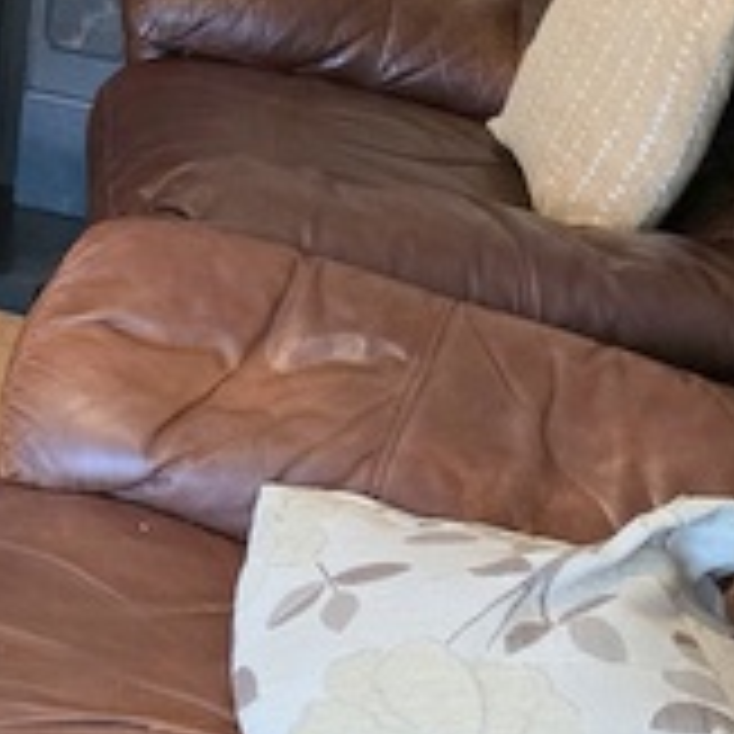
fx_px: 2399
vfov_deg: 16.2
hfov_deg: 15.9
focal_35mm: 100
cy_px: -311
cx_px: -374
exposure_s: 1/100
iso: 1000
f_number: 1.7
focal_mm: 6.3
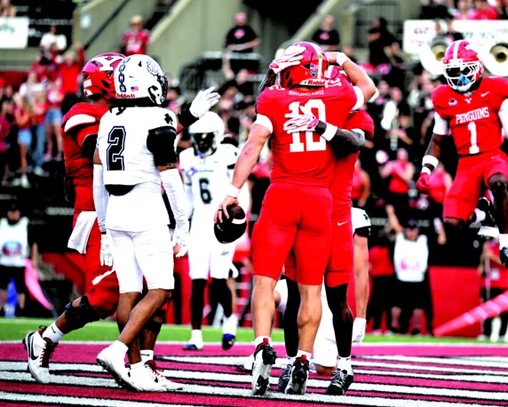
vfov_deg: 6.3
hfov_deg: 7.9
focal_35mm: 246
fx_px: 3700
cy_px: 204
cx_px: 315
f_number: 2.8
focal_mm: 200
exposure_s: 1/2500
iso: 800
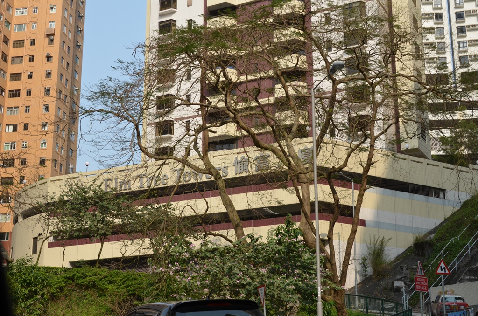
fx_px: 795
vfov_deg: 22.5
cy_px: 158
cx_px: 239
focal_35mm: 60
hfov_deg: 33.5
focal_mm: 40
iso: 160
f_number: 8
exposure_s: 1/250
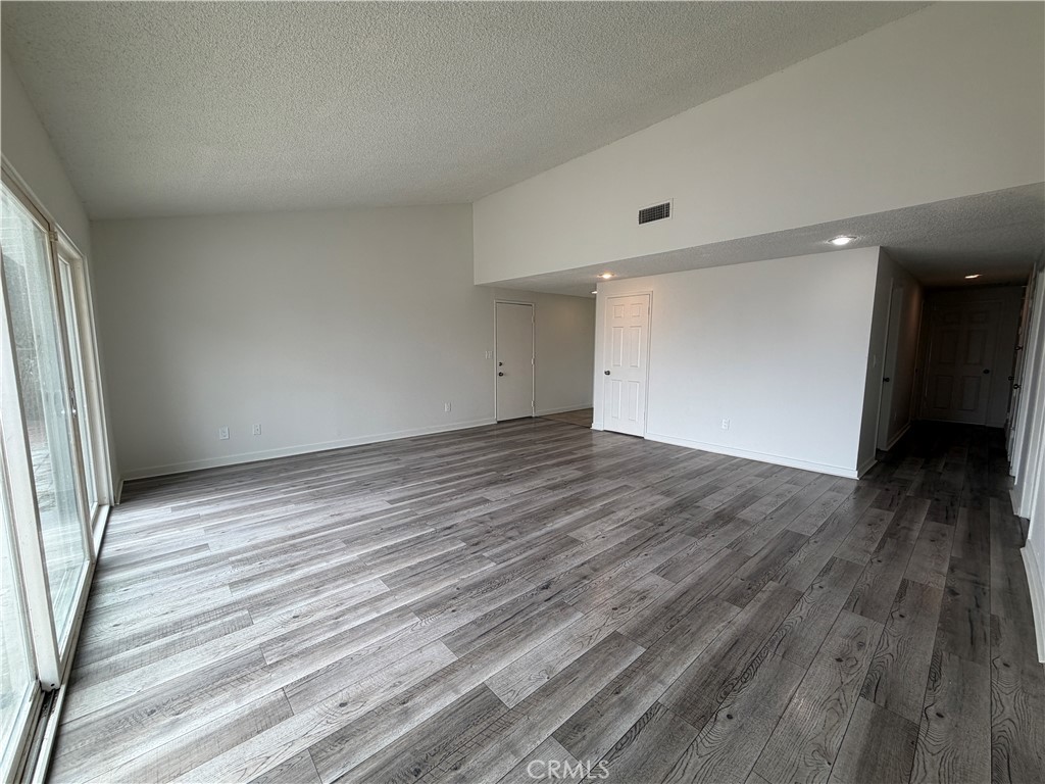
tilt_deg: -7.0
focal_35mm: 14
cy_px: 392
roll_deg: -0.1
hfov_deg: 102.1
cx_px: 522
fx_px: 423
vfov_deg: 85.7
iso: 50
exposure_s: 1/120
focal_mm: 2.22
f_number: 2.2
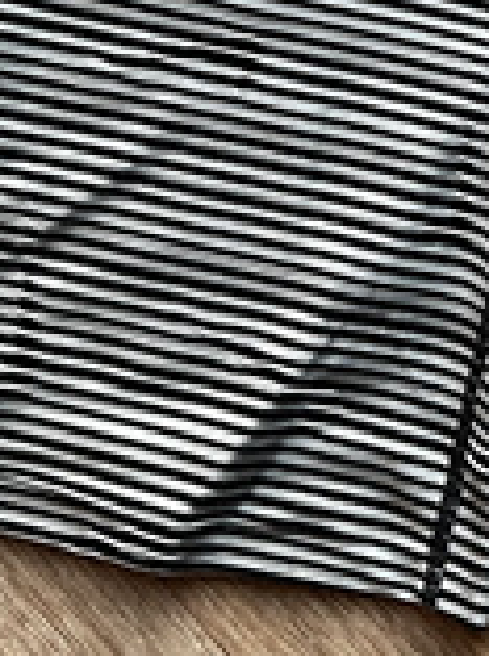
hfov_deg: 16.9
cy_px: -21
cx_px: 591
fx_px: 1570
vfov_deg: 22.6
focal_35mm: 83
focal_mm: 5.7
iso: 400
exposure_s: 1/33
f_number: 1.5
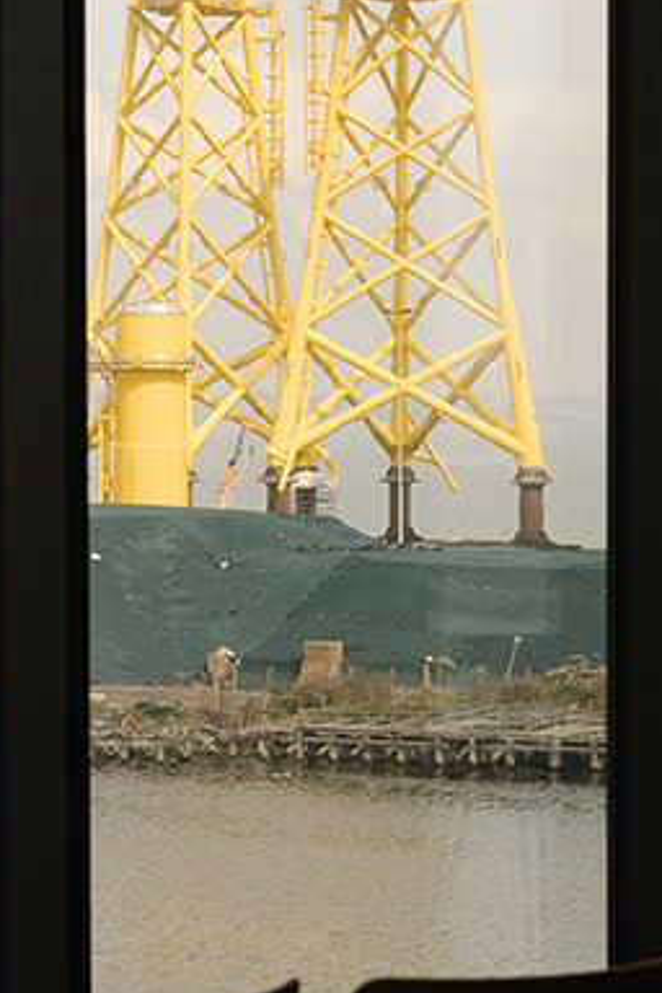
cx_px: 363
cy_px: 590
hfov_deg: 9.1
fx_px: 4137
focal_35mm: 150
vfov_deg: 13.7
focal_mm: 36
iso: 800
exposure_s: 1/6400
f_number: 4.5
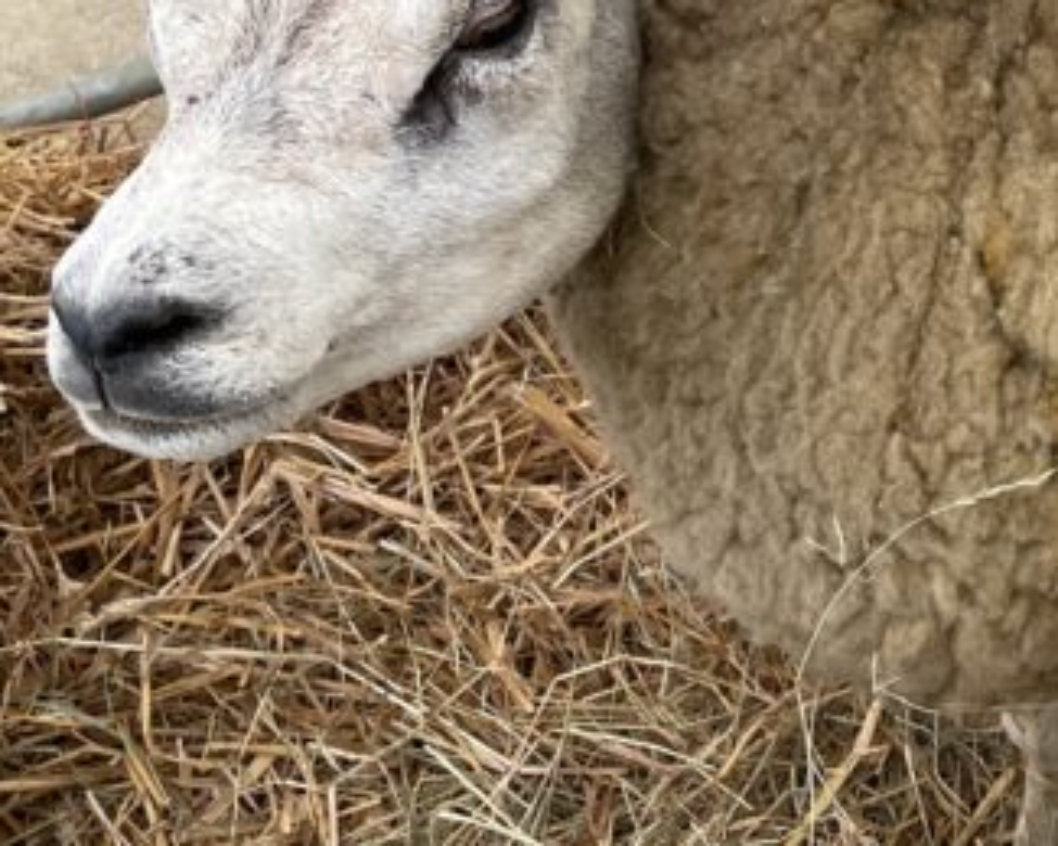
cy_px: 42
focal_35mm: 80
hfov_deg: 21.9
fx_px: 2505
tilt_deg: -37.9
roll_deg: +3.2
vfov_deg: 18.8
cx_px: 1299
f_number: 1.6
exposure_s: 1/121
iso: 50
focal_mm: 4.2
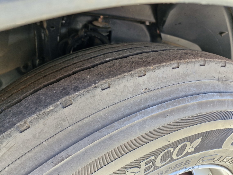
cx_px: 116
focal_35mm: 23
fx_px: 155
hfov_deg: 73.9
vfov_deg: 58.9
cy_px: 88
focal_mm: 5.54
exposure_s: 1/120
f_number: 1.8
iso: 200
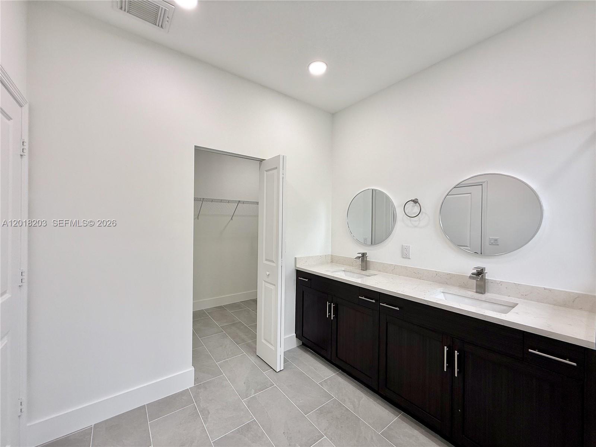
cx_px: 298
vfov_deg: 85.7
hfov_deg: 102.1
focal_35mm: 14
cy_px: 224
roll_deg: -0.6
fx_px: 241
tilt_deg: +0.2
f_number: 2.2
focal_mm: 2.22
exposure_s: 1/99
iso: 50
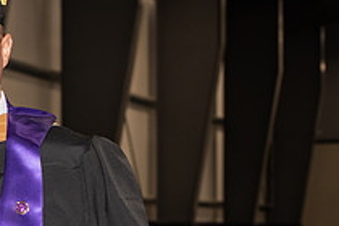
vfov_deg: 7.1
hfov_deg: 10.4
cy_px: 246
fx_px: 1817
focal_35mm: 193
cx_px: -110
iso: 1000
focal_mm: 70
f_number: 5.6
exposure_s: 1/200
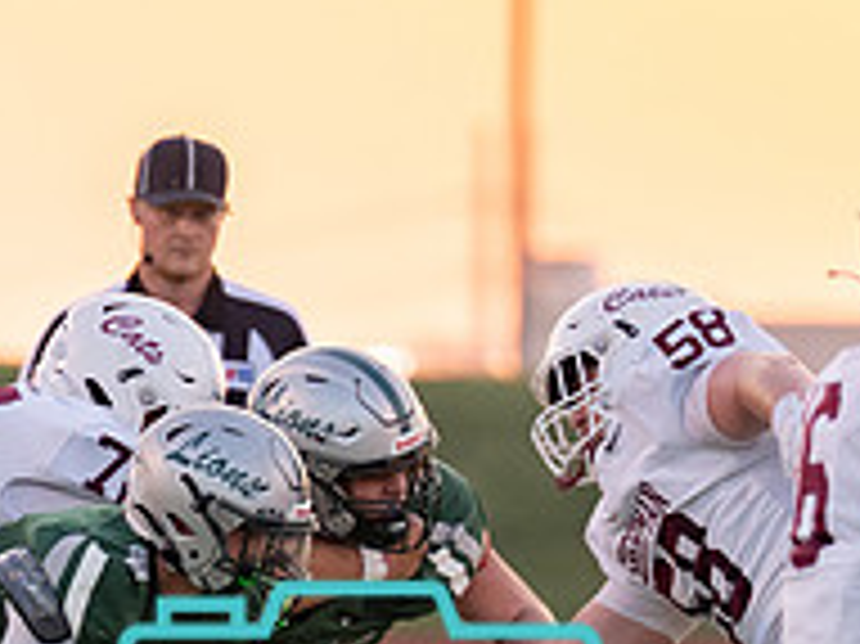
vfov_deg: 1.6
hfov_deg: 2.1
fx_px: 23686
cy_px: 728
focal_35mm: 954
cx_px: 103
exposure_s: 1/1250
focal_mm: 200
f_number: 2.8
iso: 500
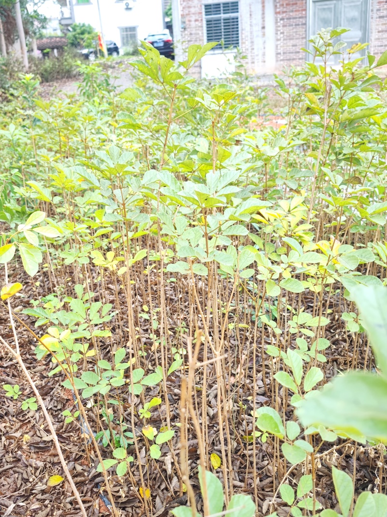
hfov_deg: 40.7
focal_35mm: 35
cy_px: 258
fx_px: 522
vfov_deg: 52.6
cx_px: 194
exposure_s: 1/100
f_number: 1.9
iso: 56
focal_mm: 8.7
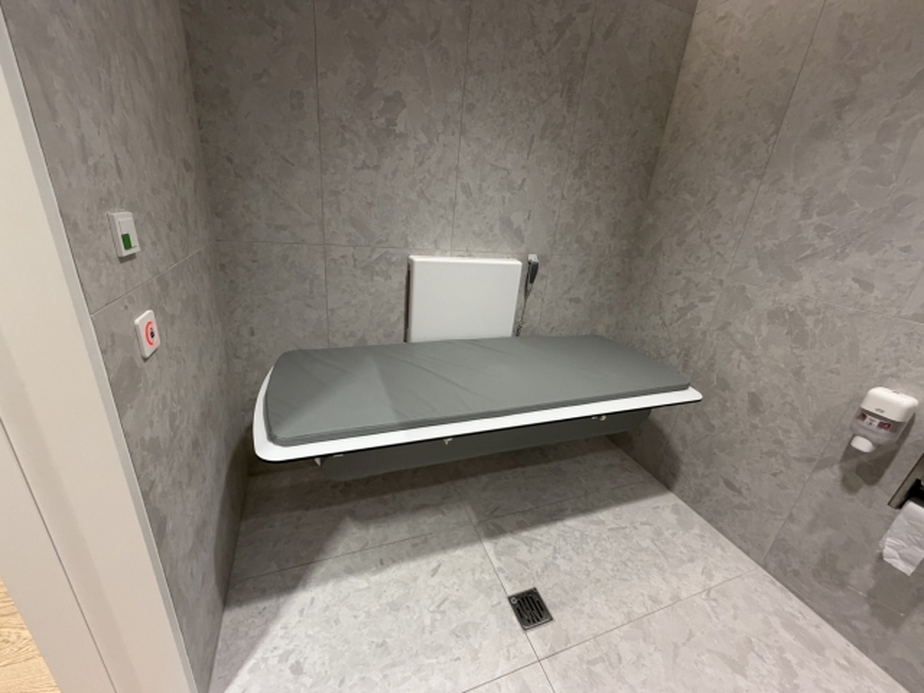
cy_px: 346
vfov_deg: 85.7
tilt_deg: -22.4
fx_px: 374
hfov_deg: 102.1
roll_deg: -4.6
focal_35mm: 14
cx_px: 462
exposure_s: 1/64
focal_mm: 2.22
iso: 250
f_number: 2.2
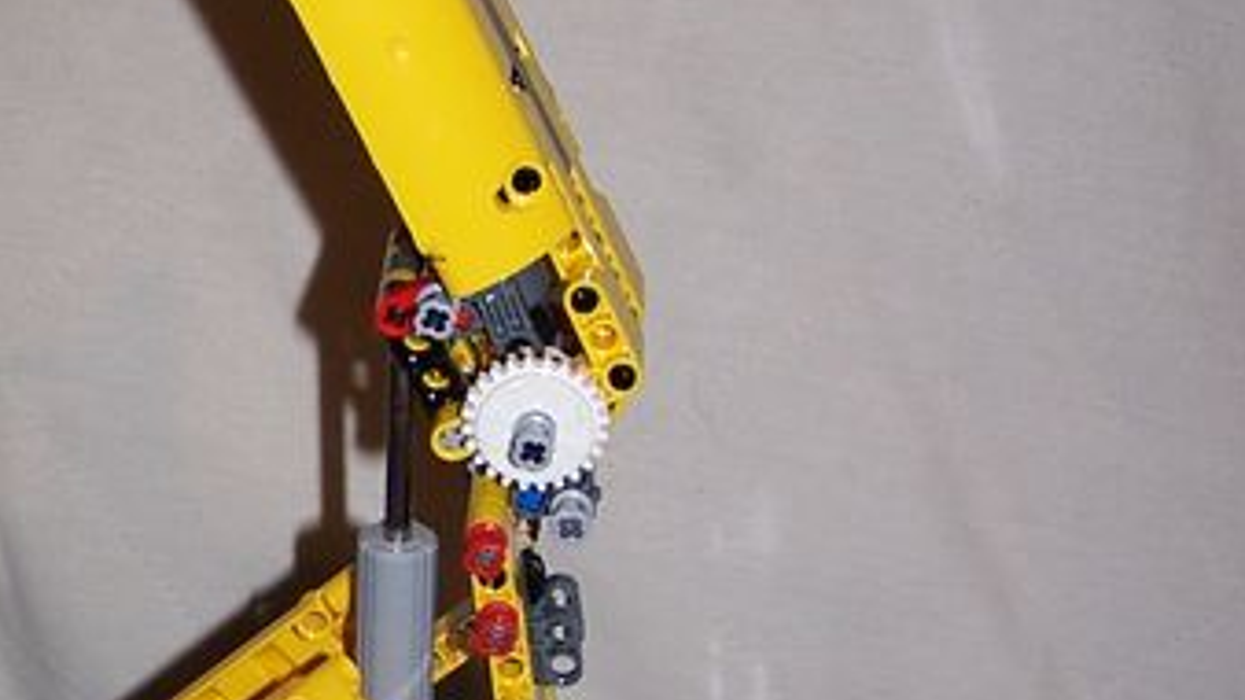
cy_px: 494
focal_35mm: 98
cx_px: 188
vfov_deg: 12.3
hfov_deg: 21.4
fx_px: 3235
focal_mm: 6.3
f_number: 2.8
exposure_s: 1/60
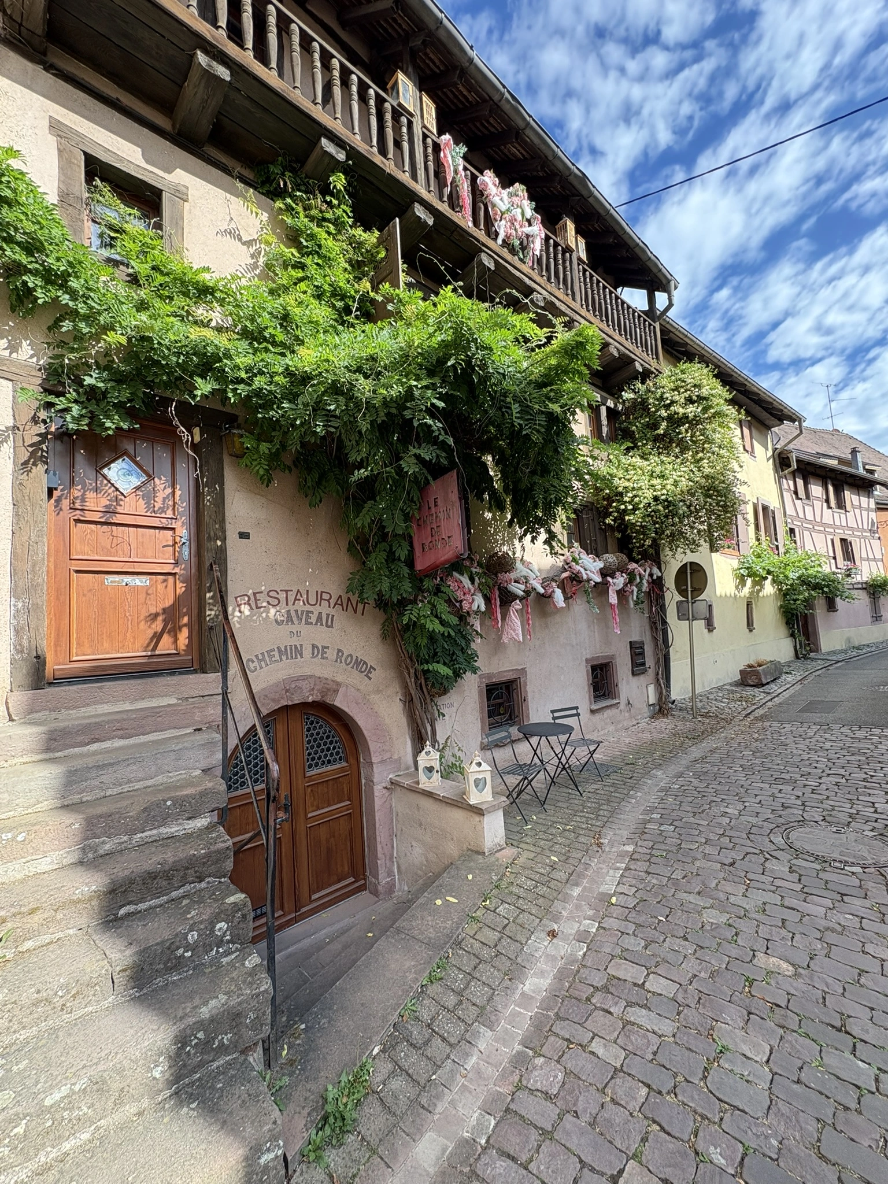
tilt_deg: +5.9
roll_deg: +3.8
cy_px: 592
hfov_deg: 85.7
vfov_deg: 102.1
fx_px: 479
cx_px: 444
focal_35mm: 14
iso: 64
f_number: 2.2
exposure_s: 1/346
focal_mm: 2.22
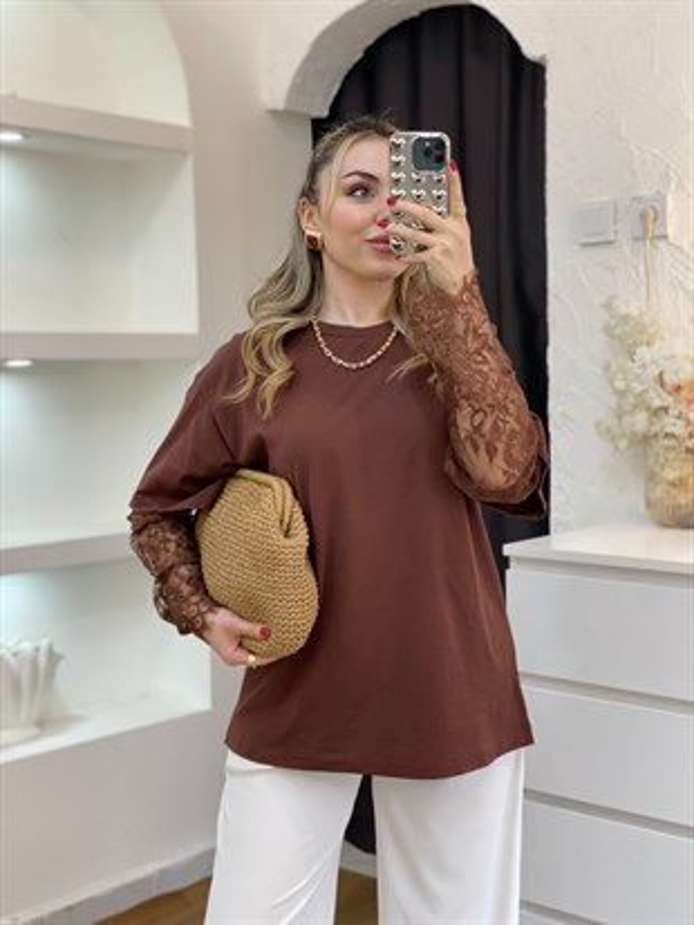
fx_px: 1389
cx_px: 347
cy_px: 462
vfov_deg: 36.8
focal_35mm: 52
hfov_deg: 28.0
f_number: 2
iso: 64
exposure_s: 1/100
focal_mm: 6
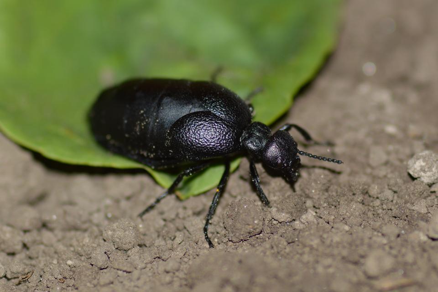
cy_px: 146
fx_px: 1825
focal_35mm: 150
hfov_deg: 13.7
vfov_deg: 9.1
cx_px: 219
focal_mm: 100
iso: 100
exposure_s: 1/200
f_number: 7.1
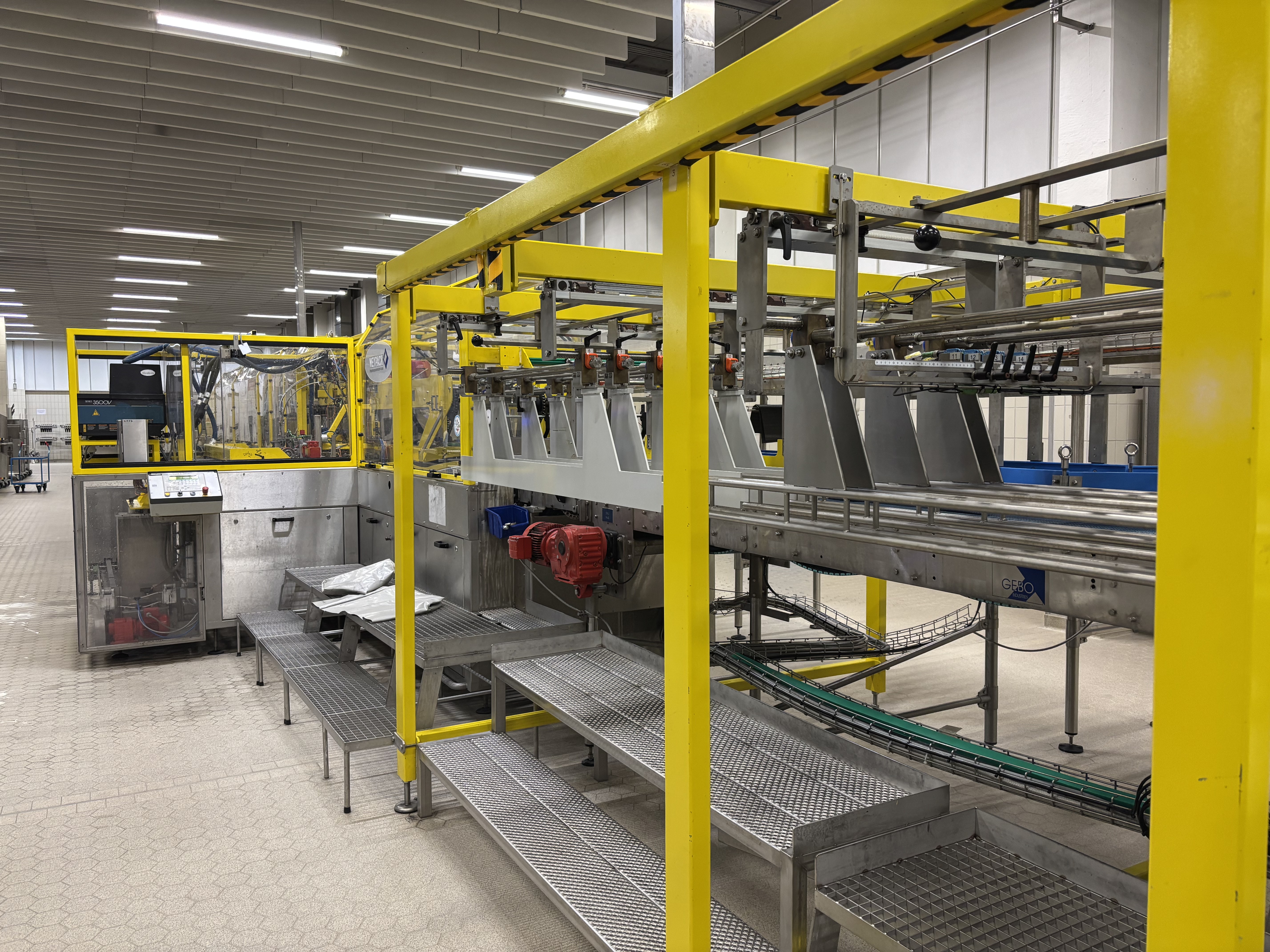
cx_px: 635
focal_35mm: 26
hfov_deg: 67.3
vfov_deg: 53.1
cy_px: 476
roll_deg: +0.5
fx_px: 954
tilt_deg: -2.9
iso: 200
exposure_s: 1/50
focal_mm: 5.96
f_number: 1.6
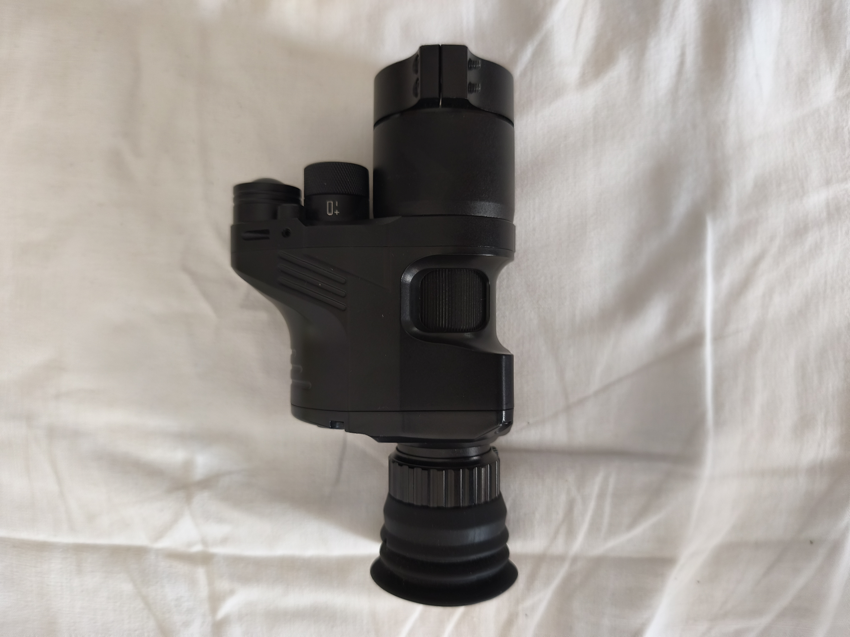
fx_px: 565
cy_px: 318
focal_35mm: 23
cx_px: 425
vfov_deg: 58.9
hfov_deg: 73.9
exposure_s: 1/50
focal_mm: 6.18
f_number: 1.65
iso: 640
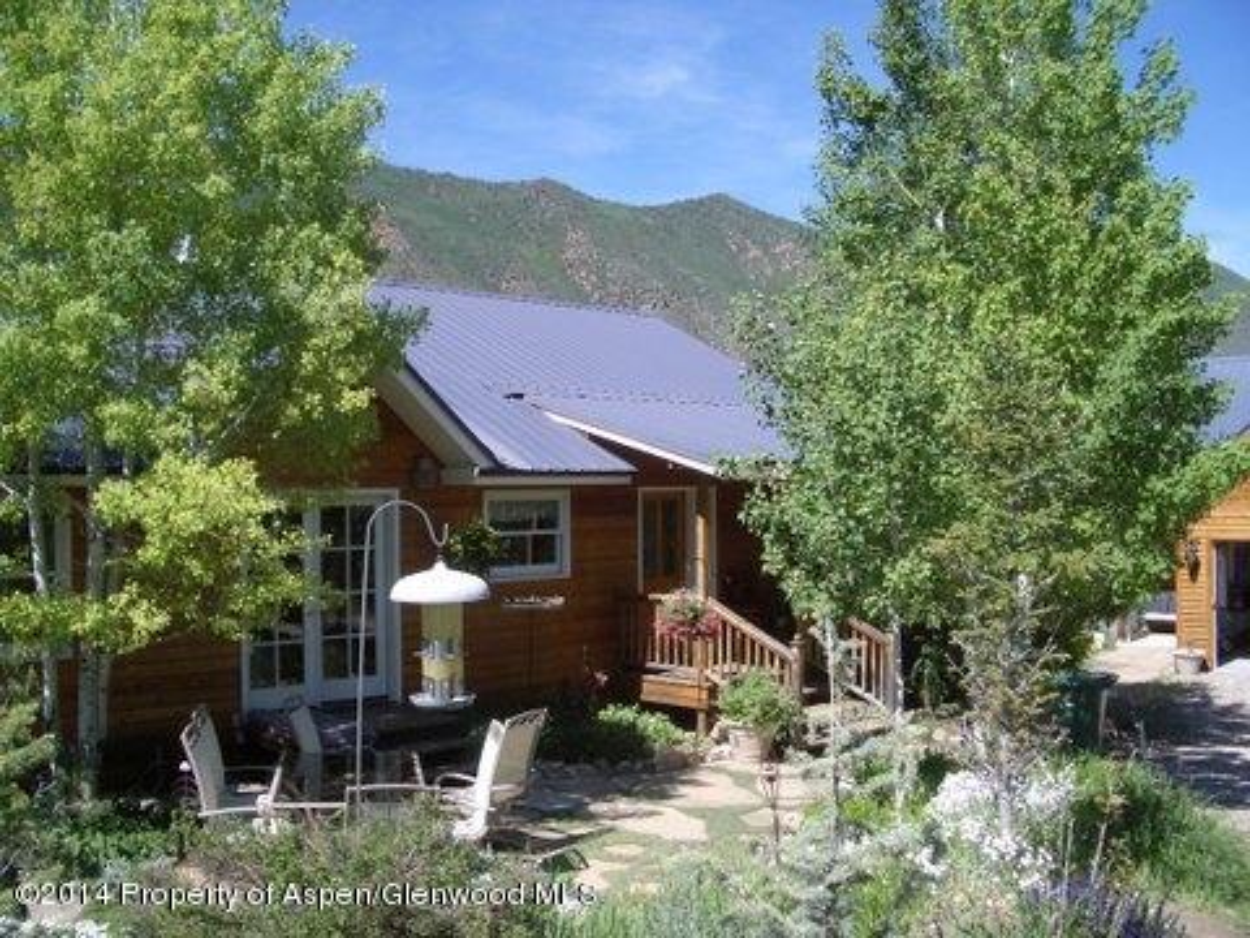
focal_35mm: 35
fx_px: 1264
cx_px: 625
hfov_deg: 52.6
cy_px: 469
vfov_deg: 40.7
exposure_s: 1/320
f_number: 4.3
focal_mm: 5.8
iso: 50
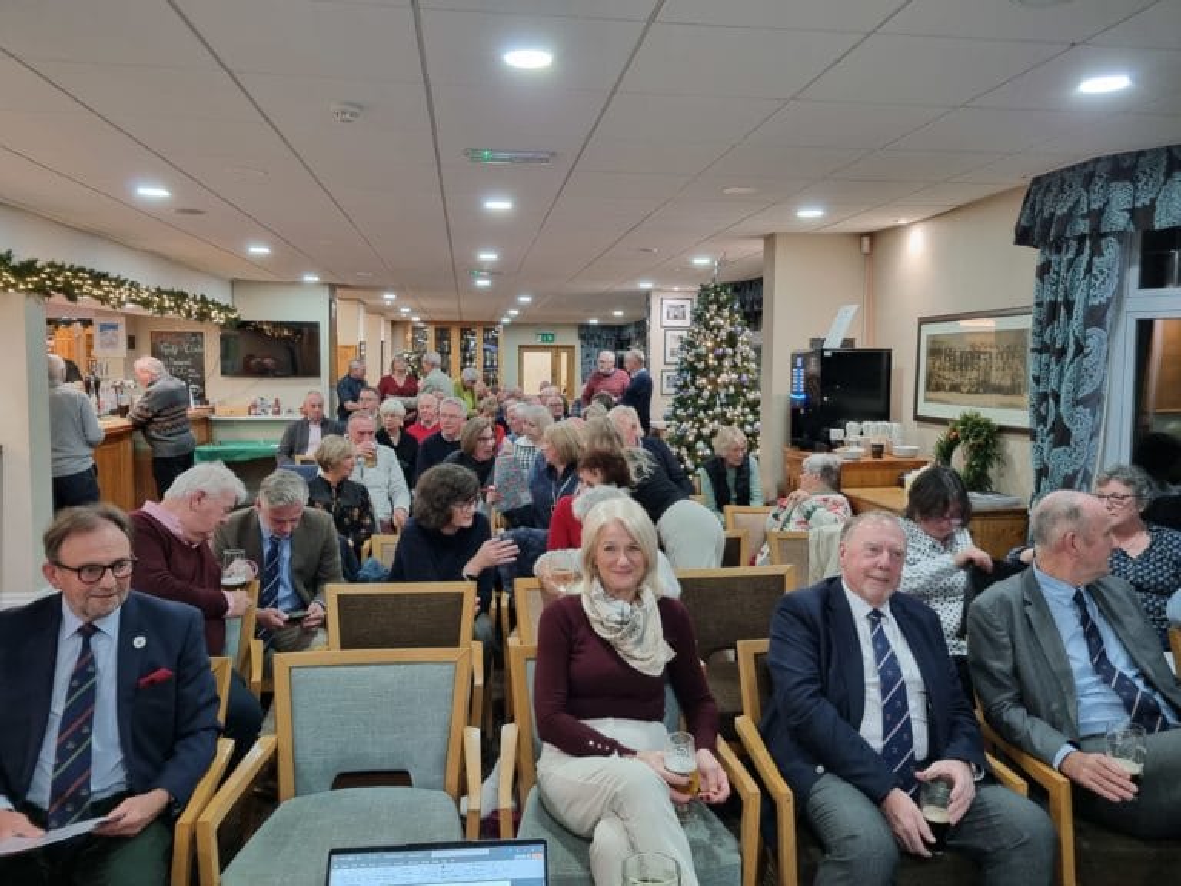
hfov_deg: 67.3
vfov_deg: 53.1
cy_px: 443
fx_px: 887
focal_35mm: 26
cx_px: 590
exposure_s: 1/50
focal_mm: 5.4
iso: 400
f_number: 1.8
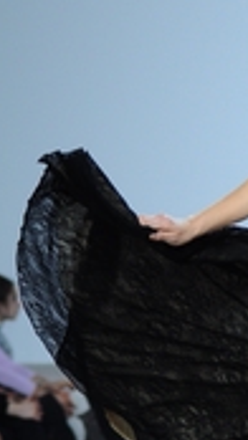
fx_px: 5765
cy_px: 225
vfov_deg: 4.4
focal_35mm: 494
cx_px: 429
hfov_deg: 2.5
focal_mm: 105
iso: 400
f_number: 4
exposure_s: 1/640
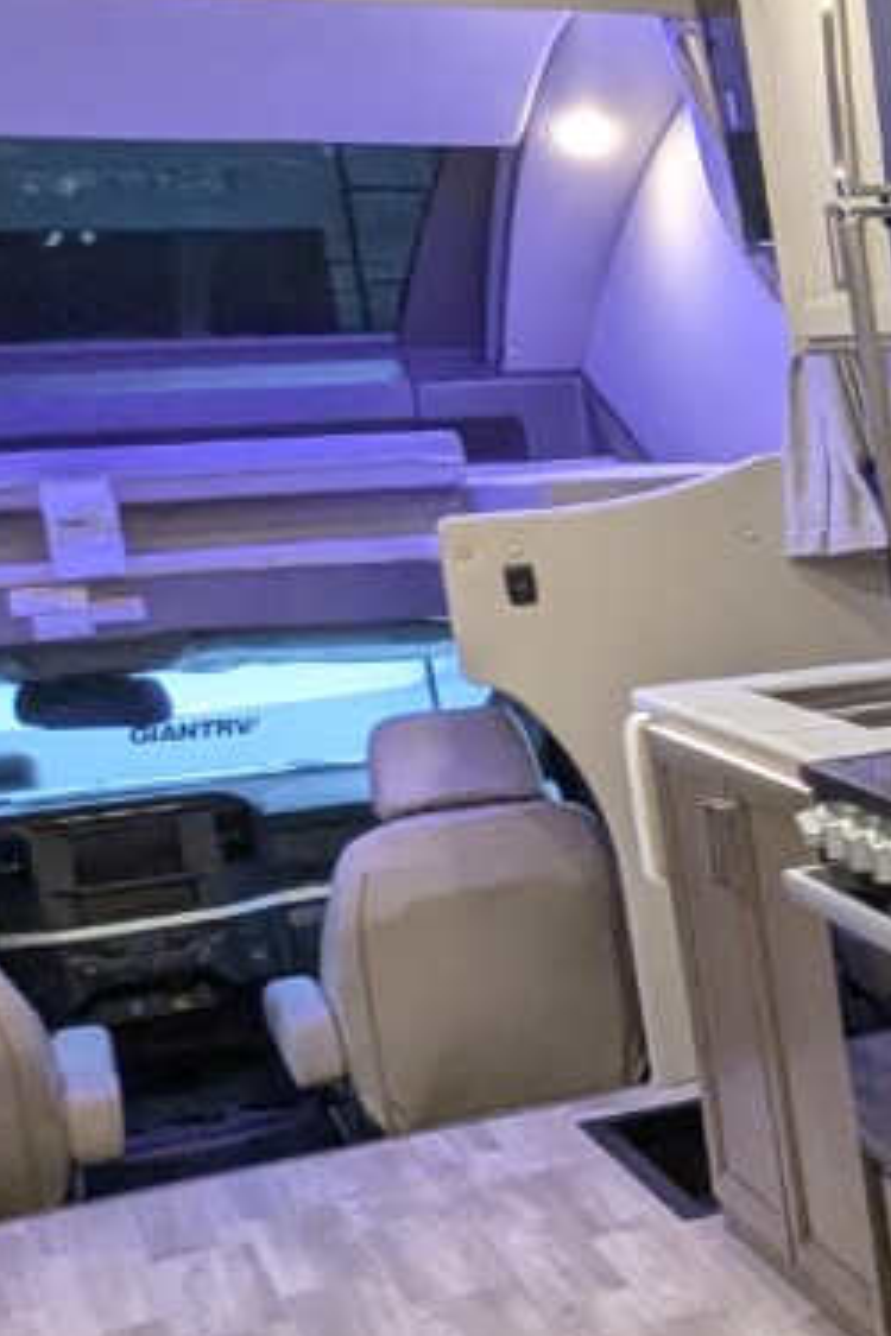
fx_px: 2302
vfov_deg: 32.3
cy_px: 777
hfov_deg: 14.9
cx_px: 2069
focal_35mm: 62
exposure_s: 1/87.5
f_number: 2.2
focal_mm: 2.35
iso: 262
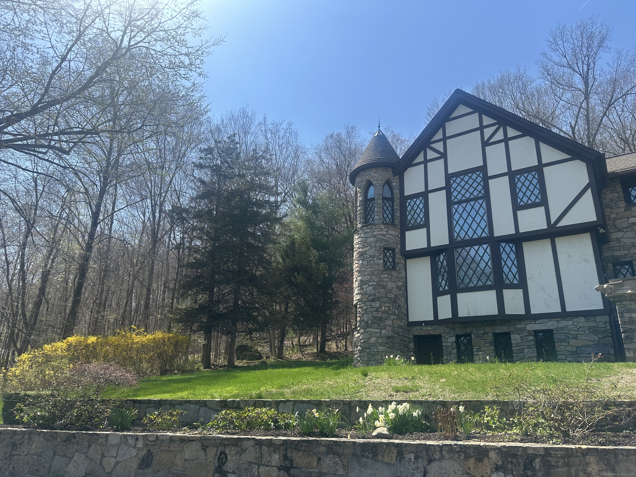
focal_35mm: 24
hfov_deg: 71.6
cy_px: 238
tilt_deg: +20.4
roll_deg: -2.9
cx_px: 318
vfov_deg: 56.8
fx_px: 441
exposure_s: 1/3247
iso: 80
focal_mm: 6.86
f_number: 1.78
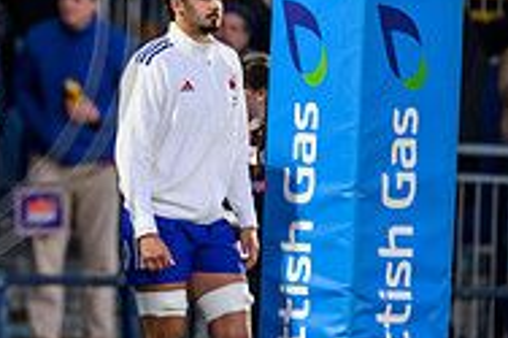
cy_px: 7
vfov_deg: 1.1
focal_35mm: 1234
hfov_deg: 1.7
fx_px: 17398
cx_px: -138
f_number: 3.2
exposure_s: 1/800
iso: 3200
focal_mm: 400
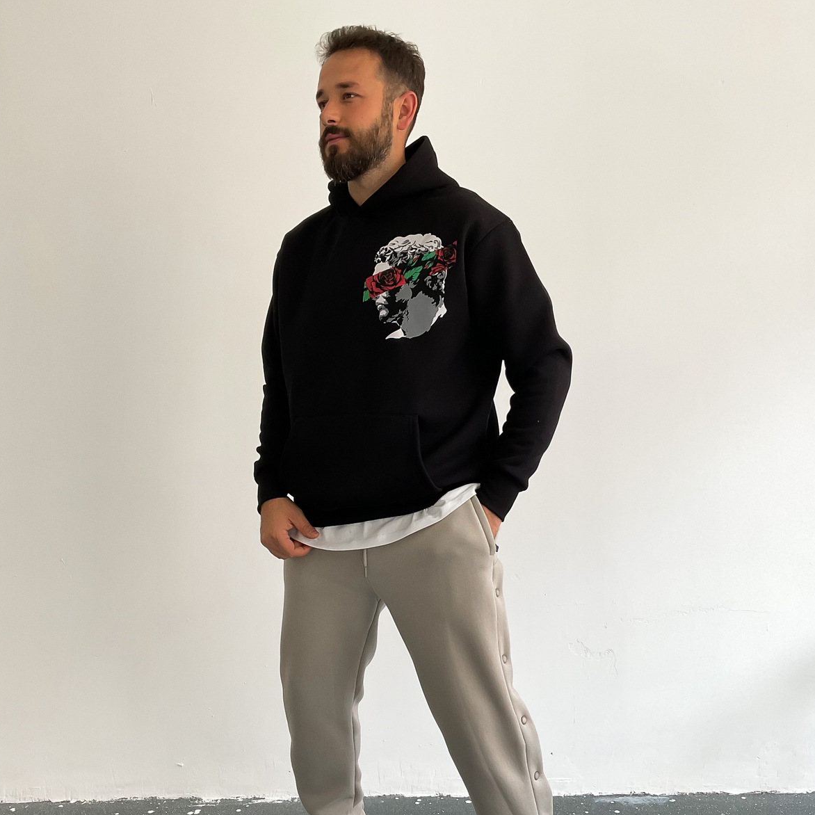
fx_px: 932
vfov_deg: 47.0
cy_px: 476
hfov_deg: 47.2
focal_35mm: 35
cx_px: 408
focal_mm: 3
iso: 50
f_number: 1.8
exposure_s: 1/120
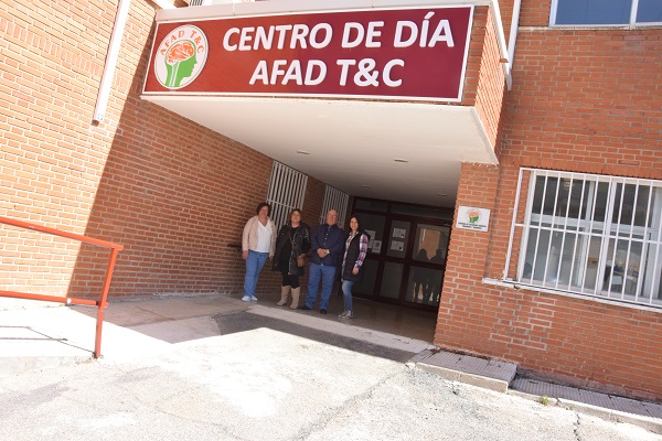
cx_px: 331
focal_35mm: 27
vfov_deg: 47.9
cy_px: 220
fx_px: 496
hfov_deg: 67.4
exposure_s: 1/200
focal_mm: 18
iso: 1000
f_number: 16
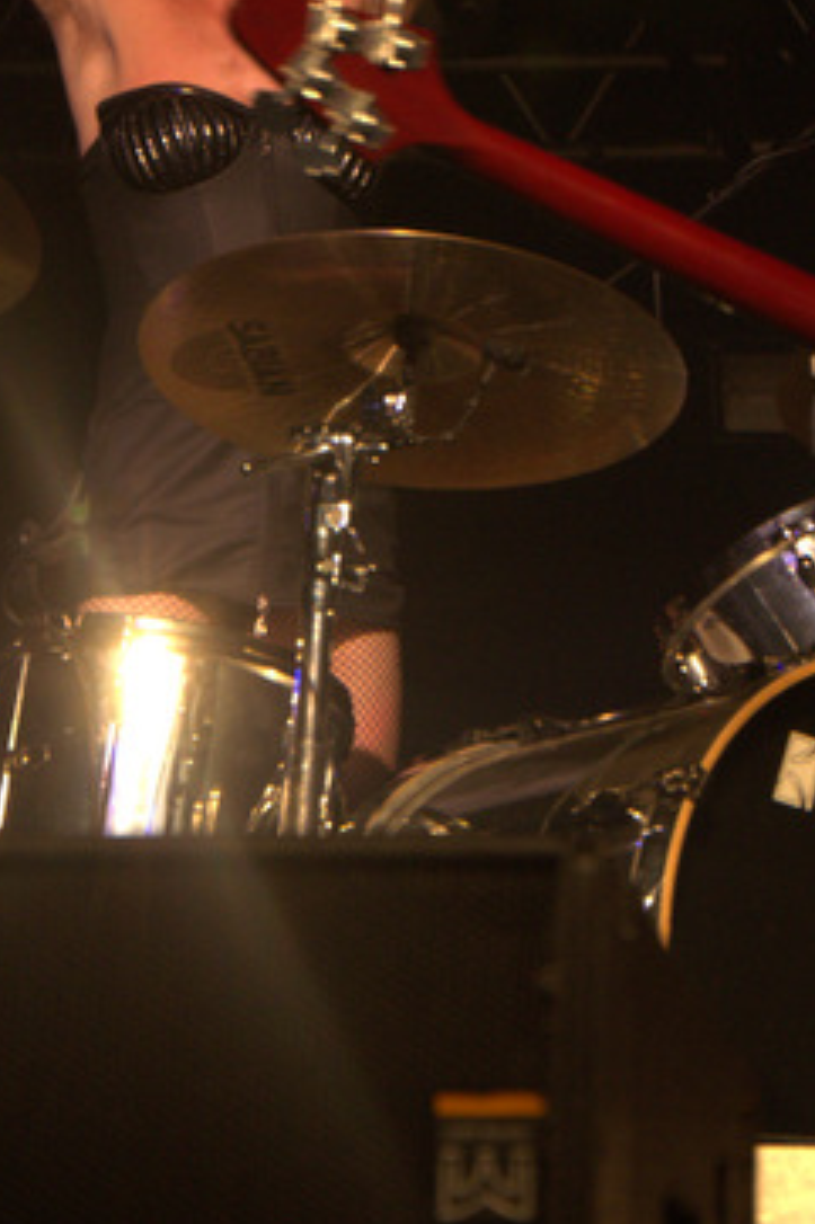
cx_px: 379
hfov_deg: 8.8
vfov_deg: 13.2
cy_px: 291
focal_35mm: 155
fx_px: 5268
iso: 2500
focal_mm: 52
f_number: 6.3
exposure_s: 1/200
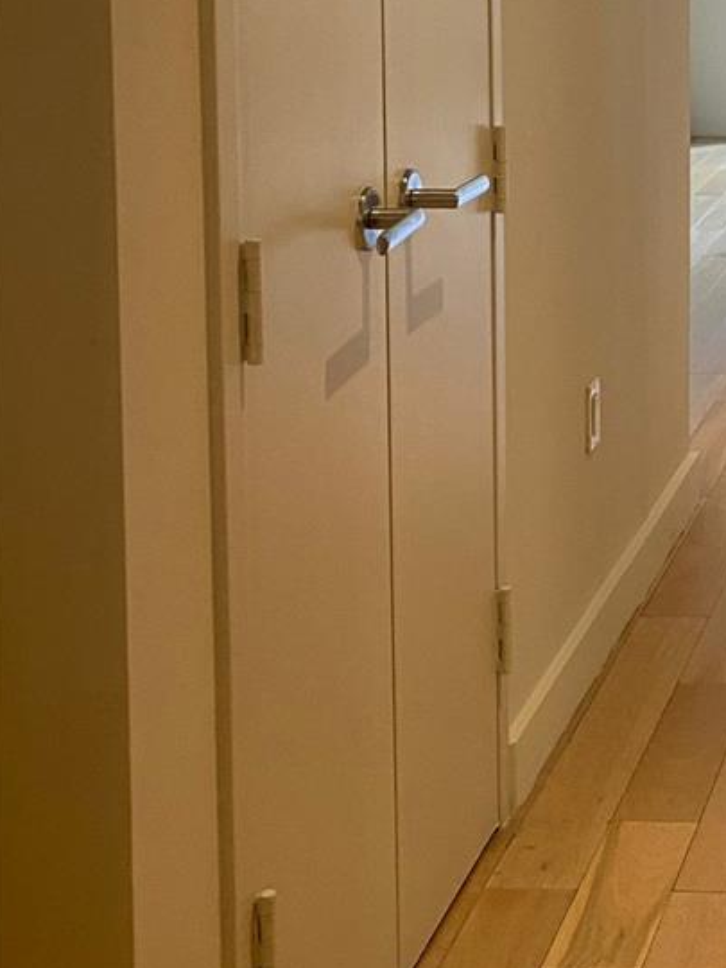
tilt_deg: -4.0
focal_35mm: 74
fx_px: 2069
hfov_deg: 18.1
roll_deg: +0.1
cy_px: 16
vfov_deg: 25.1
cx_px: 1022
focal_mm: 4.25
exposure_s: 1/60
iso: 160
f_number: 1.8
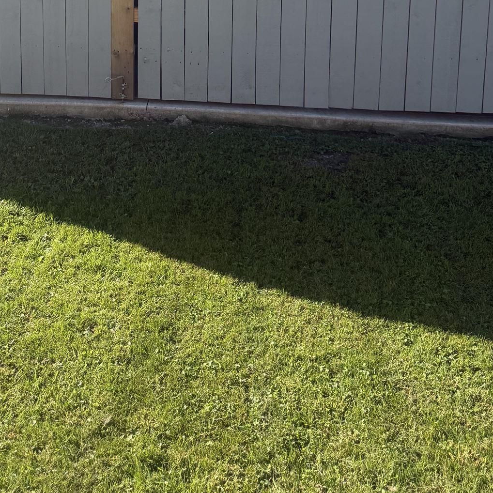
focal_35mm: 48
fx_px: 773
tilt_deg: -9.1
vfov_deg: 31.2
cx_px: 131
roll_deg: -2.9
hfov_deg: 34.7
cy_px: -57
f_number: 1.78
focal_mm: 6.76
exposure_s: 1/2110
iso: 80
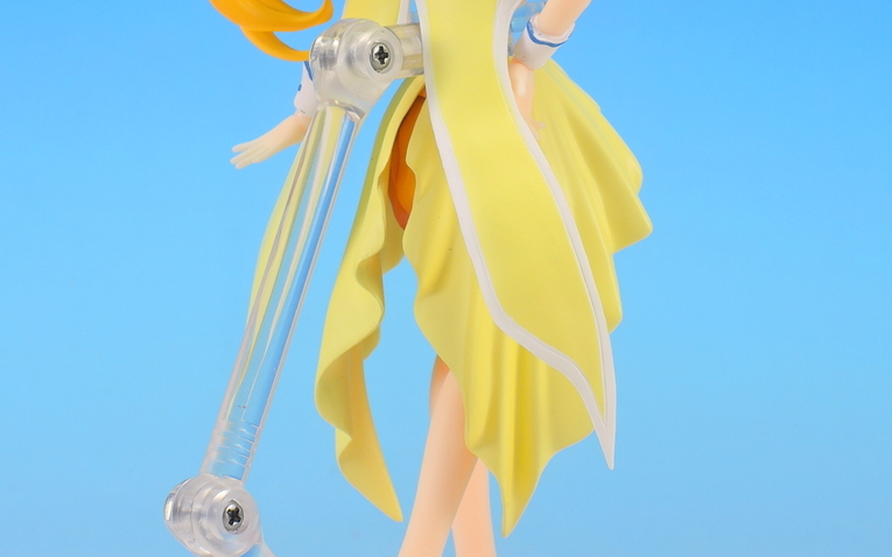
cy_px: 174
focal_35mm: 149
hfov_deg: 14.0
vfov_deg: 8.8
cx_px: 445
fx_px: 3622
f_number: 7.3
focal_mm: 22.4
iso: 80
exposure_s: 1/5
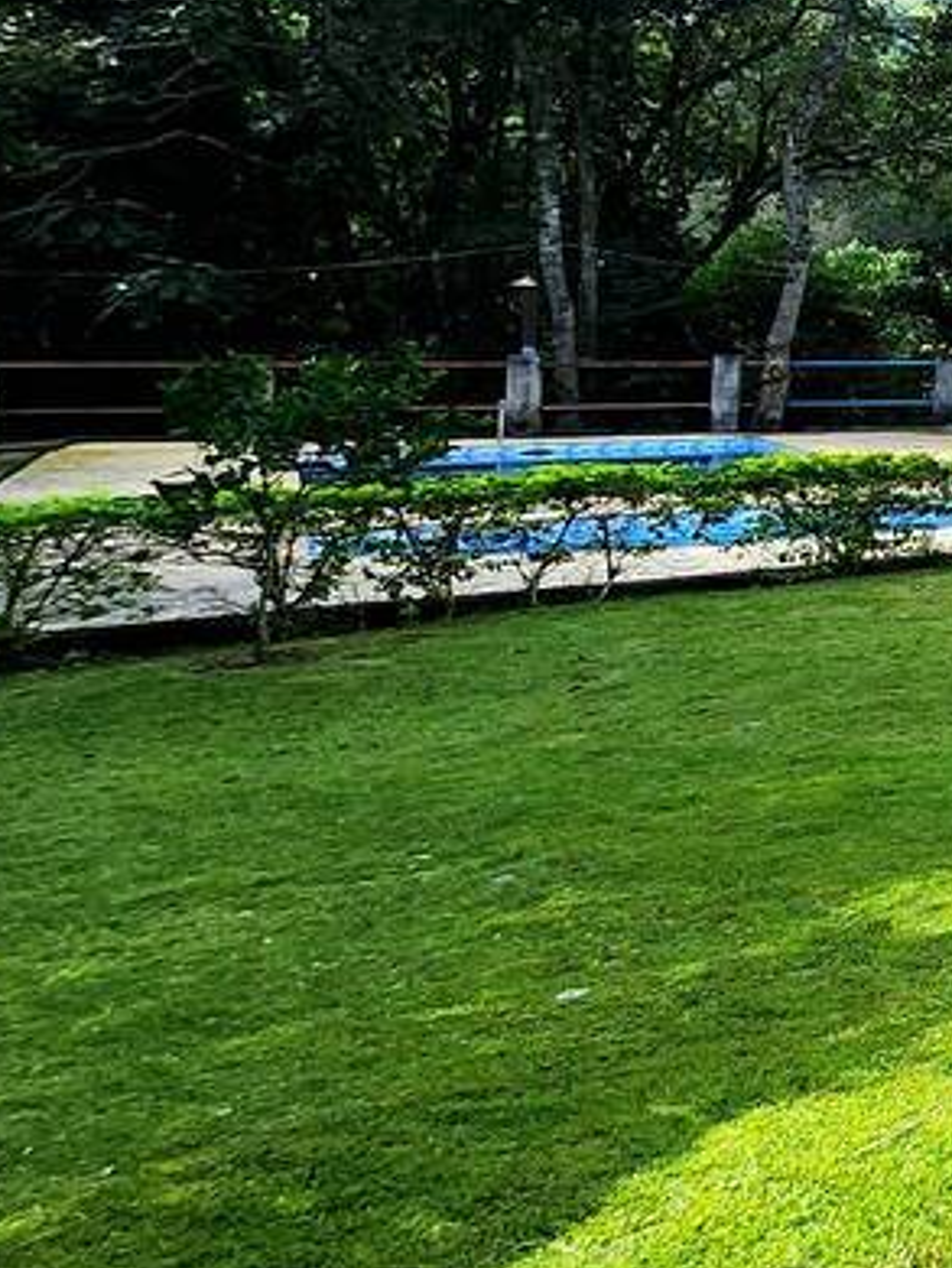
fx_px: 1758
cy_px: 250
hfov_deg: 16.6
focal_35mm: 48
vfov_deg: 38.1
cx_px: 2138
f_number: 2.2
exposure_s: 1/417
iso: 50
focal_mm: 2.2
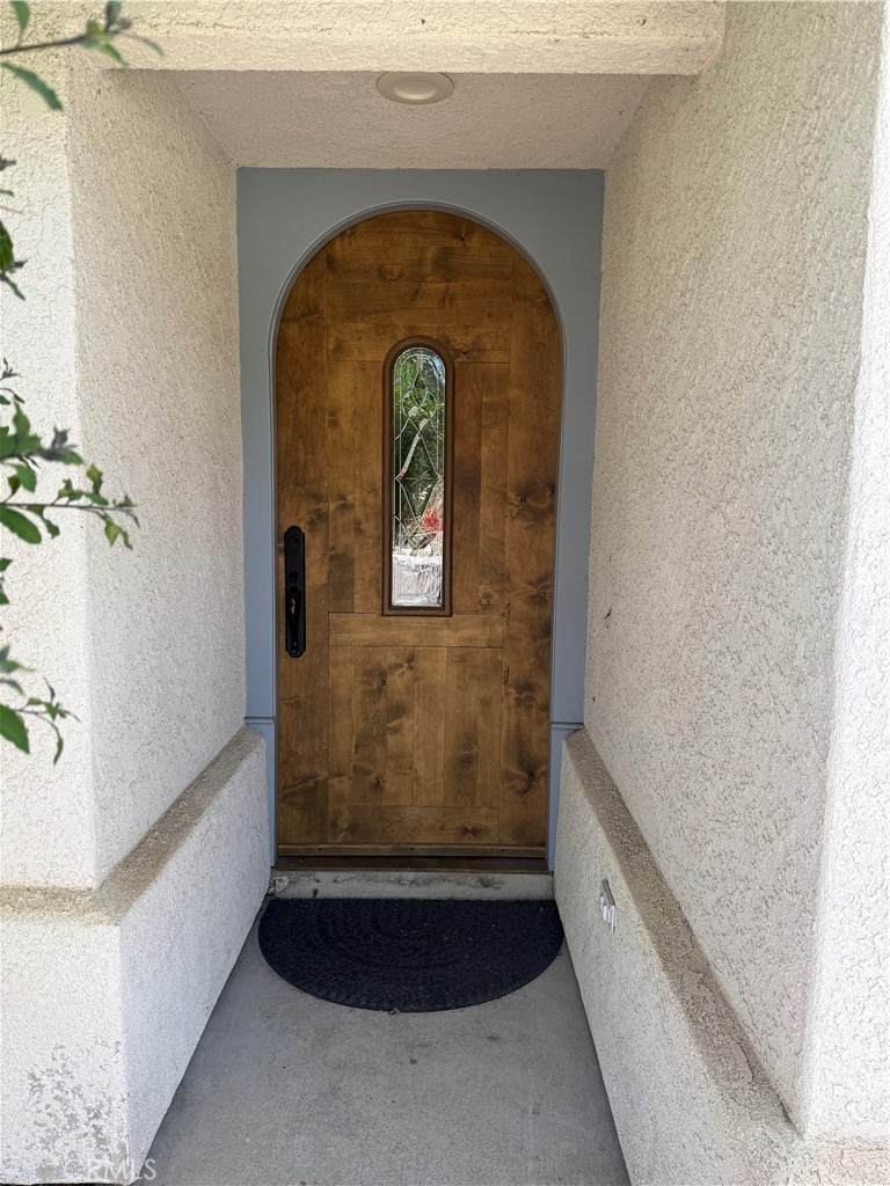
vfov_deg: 71.6
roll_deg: -1.1
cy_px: 593
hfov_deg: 56.8
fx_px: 823
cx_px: 445
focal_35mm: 24
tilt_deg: -6.0
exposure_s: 1/532
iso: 80
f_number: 1.78
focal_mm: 6.76
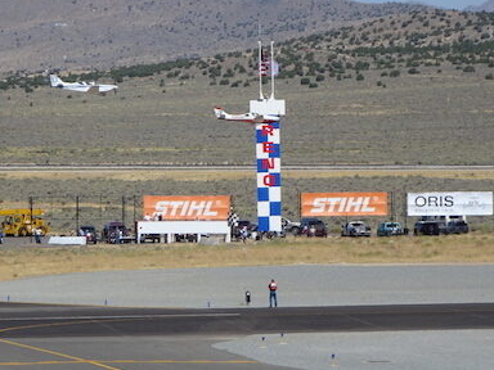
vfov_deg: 3.9
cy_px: 91
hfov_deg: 5.2
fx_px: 5394
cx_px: 145
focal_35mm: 378
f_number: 6.3
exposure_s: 1/640
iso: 80
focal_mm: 39.66
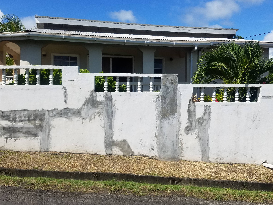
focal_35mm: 33
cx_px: 142
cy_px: 94
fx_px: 260
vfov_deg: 42.9
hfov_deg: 55.3
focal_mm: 4.2
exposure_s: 1/4320
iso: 50
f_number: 1.7
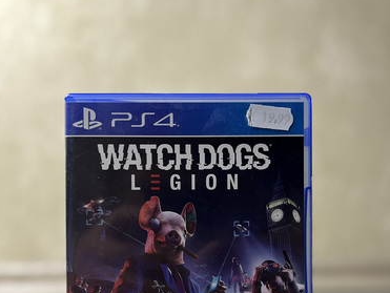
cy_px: 207
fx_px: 395
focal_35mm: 35
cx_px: 194
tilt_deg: -0.6
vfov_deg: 40.0
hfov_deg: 52.6
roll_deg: -0.2
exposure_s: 1/30
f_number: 1.6
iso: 800
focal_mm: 5.1
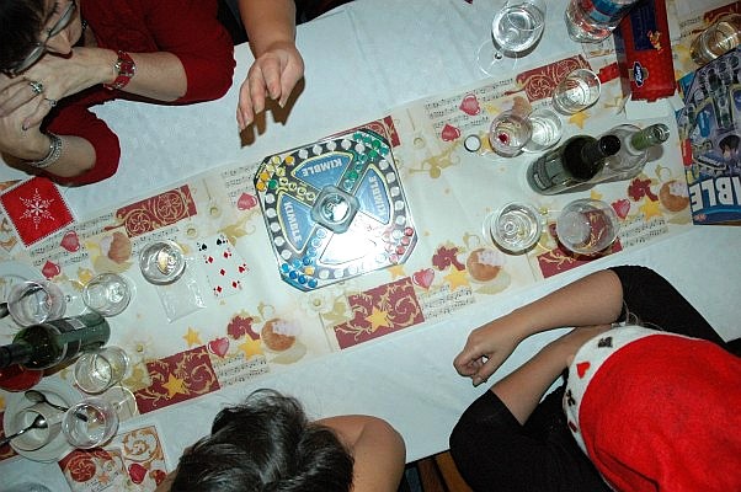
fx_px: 555
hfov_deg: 67.4
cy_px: 246
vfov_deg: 47.8
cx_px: 370
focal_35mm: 27
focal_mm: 18
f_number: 5
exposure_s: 1/60
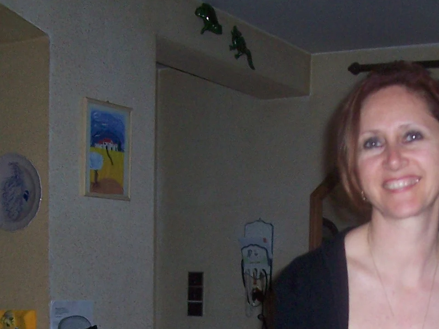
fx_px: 1040
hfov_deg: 23.5
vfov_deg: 17.2
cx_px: 346
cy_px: 394
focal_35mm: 82
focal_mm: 5.6
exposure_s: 1/60
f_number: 2.7
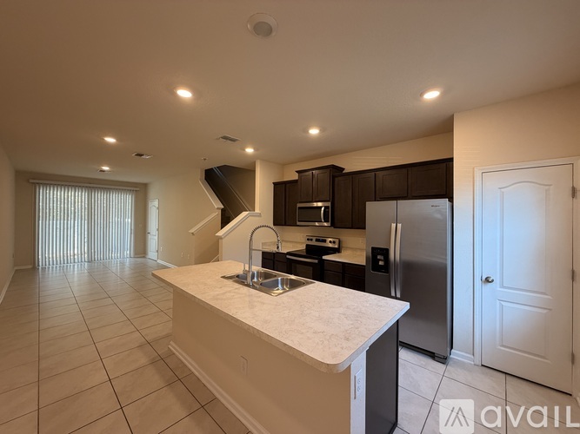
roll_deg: +0.2
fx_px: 235
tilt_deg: -0.2
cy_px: 217
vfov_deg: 85.7
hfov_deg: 102.1
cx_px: 290
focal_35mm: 14
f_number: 2.2
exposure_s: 1/120
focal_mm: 2.22
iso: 250
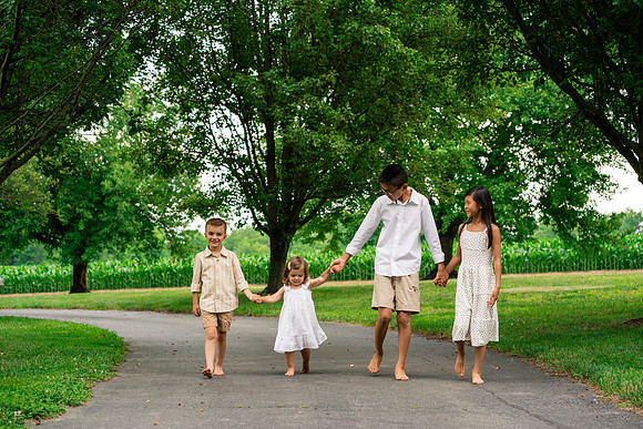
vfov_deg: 16.1
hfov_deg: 23.9
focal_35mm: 85
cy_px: 214
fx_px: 1518
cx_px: 322
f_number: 5
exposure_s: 1/320
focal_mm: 85
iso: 500
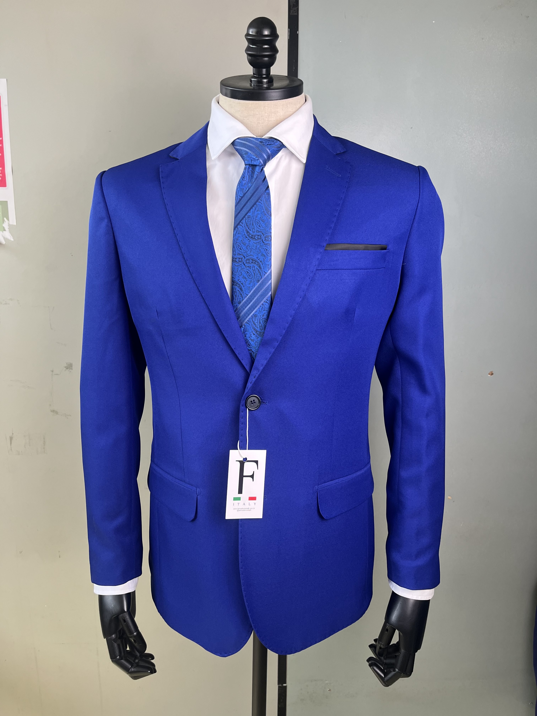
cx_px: 268
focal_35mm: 26
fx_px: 538
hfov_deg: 53.1
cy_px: 358
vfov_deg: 67.3
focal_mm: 5.1
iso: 125
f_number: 1.6
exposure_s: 1/96
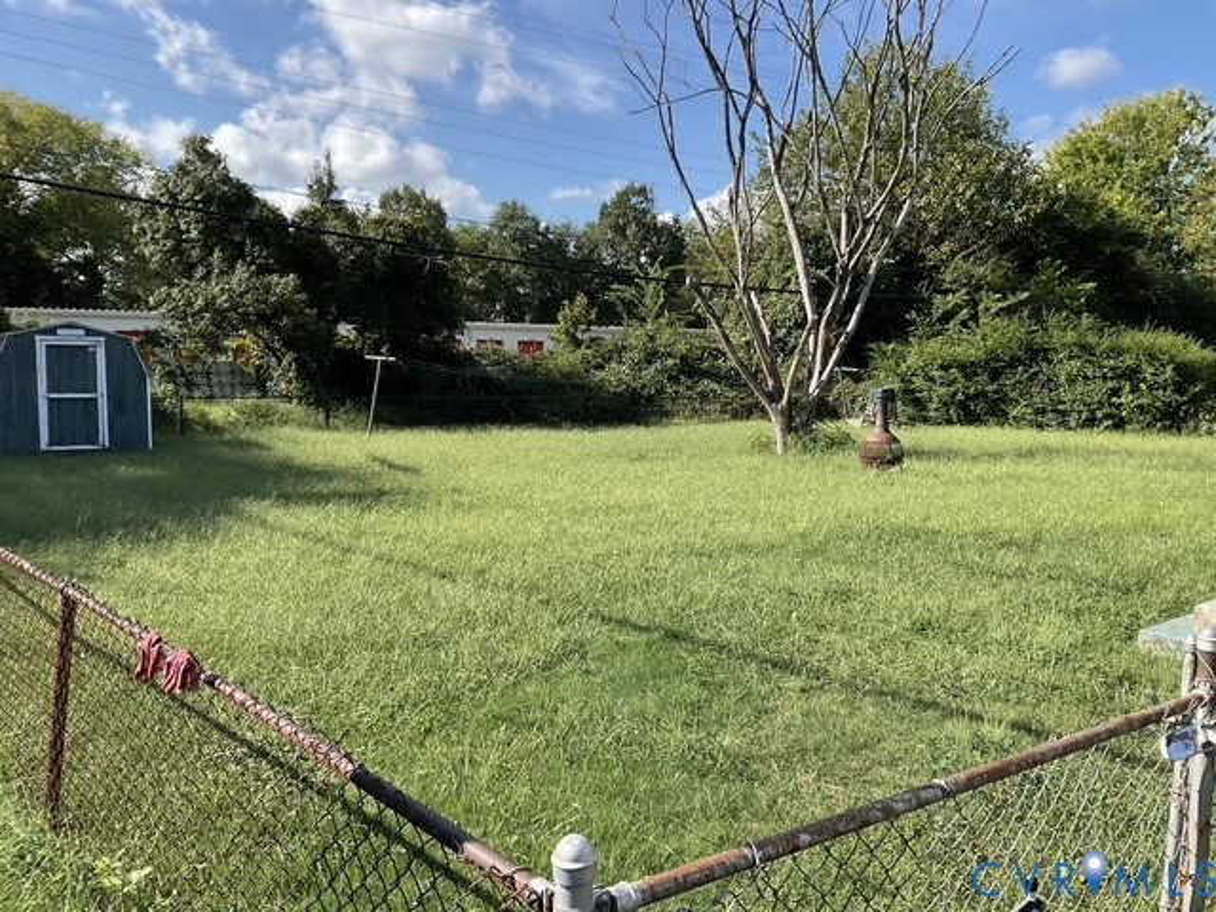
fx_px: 1019
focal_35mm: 29
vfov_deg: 48.2
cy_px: 456
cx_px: 608
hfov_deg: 61.7
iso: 16
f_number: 1.8
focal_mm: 3
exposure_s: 1/1035
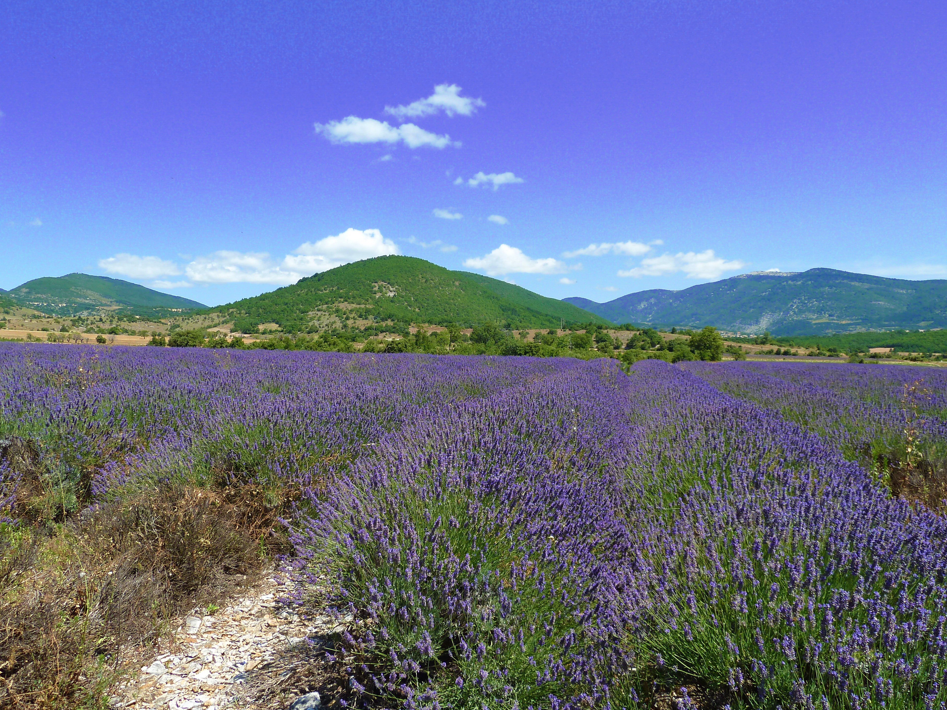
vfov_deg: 53.1
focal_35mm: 26
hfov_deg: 67.3
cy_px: 359
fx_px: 711
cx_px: 481
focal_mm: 4.1
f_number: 4
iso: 80
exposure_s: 1/400
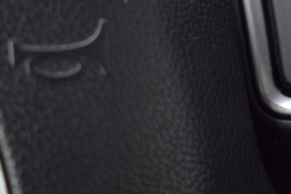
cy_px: -57
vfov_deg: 7.4
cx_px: 436
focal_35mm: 185
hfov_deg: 10.7
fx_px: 1496
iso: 400
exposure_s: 1/80
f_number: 4.8
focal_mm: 40
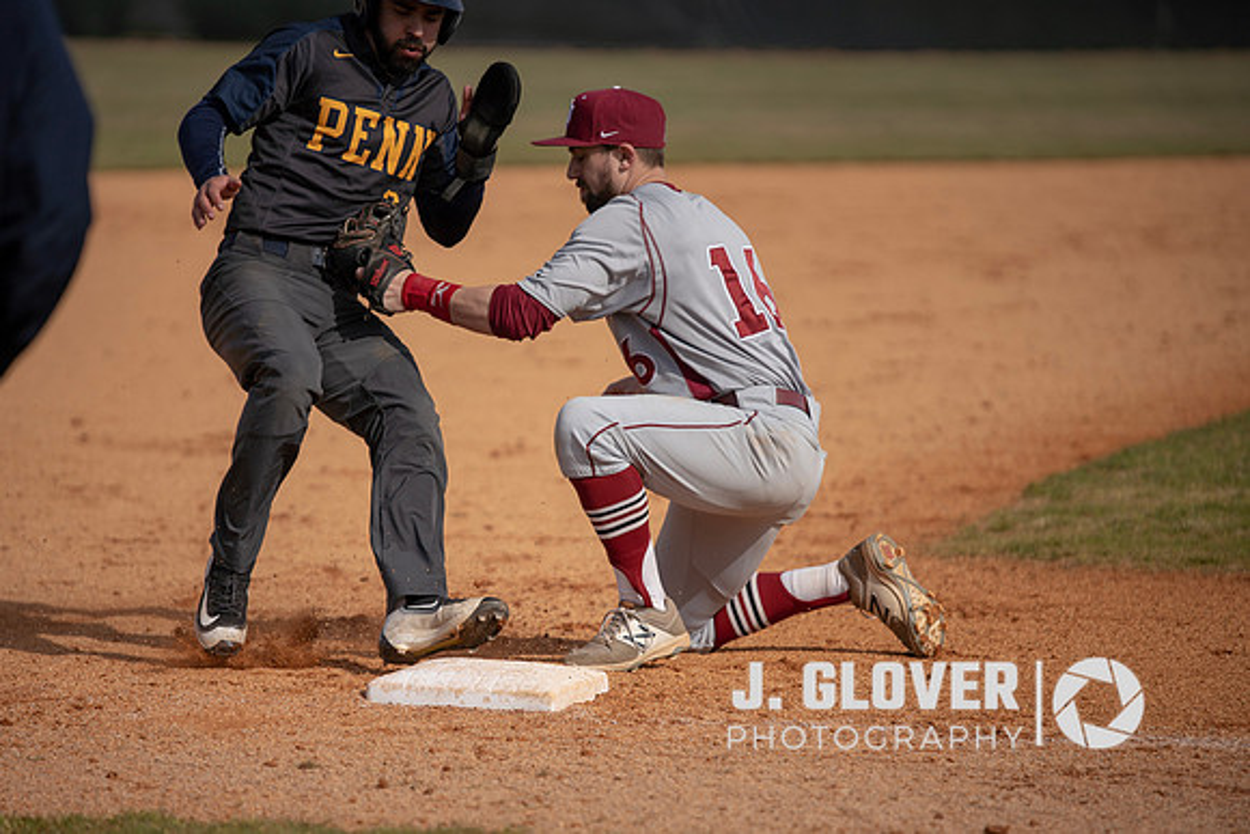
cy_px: 458
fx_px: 7693
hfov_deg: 9.3
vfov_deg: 6.2
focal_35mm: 222
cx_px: 561
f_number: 2.8
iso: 100
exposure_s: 1/2000
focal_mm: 200
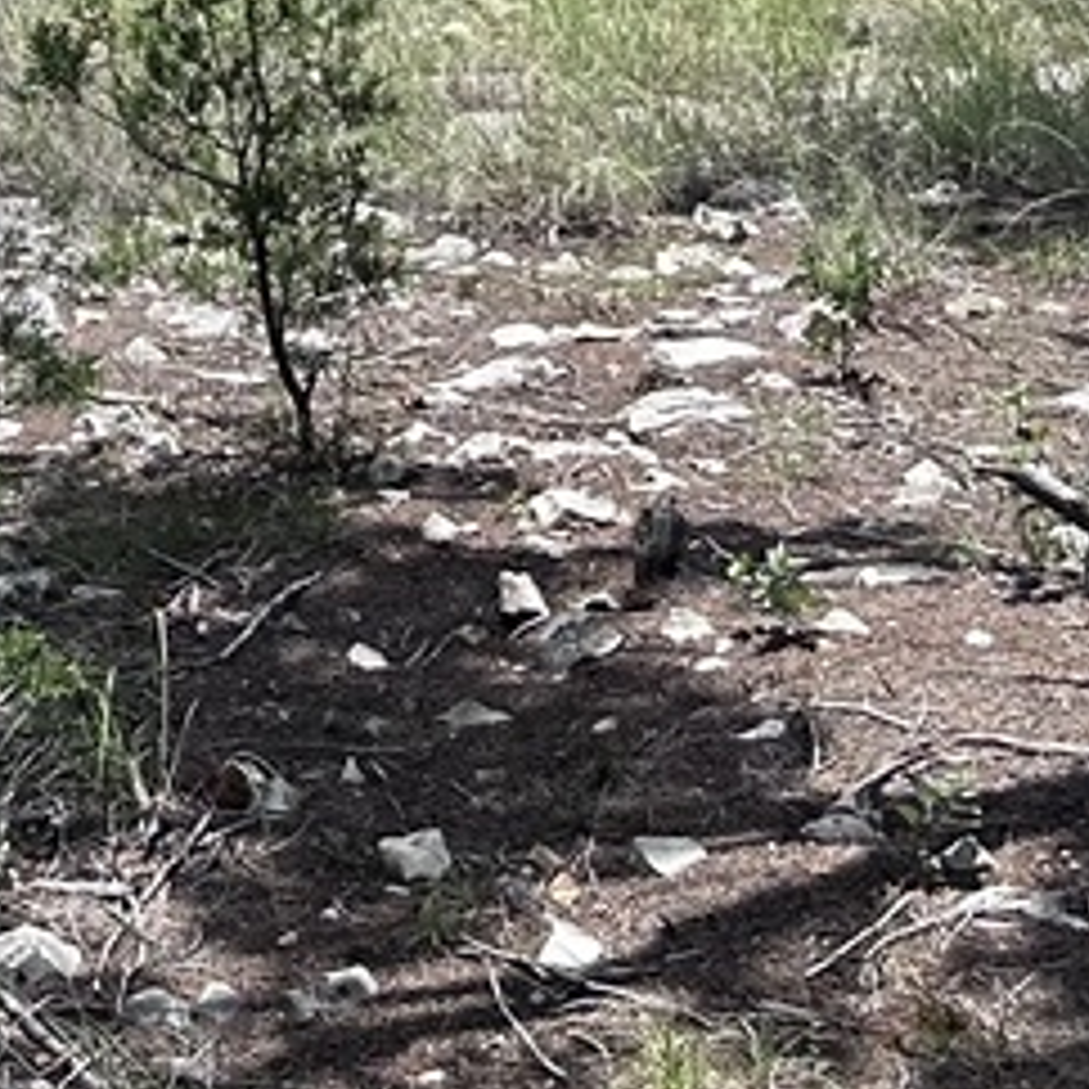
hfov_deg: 13.1
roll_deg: -0.7
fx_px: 4485
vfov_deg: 12.0
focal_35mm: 126
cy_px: -1220
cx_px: -554
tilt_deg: +2.4
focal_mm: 6.86
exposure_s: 1/5000
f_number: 1.78
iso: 80
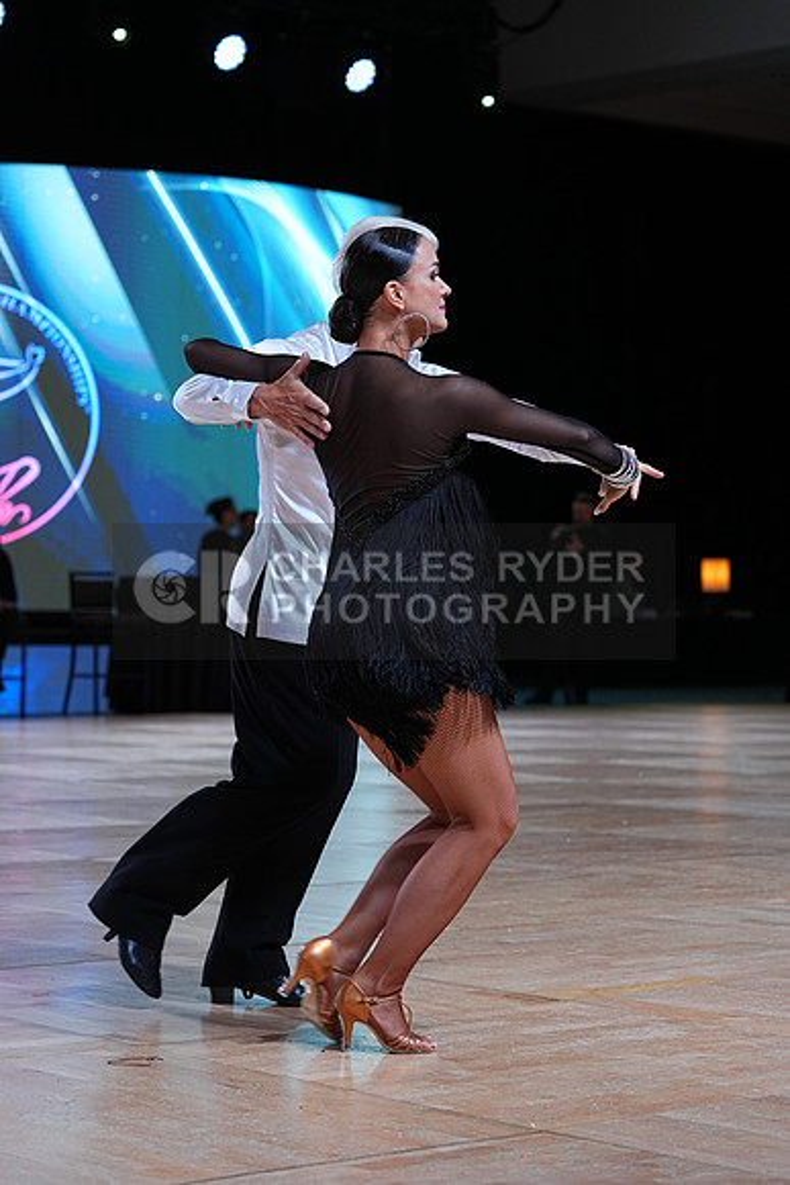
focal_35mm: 86
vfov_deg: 23.6
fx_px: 2829
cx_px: 395
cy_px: 592
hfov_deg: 15.9
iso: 800
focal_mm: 86
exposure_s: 1/400
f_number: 4
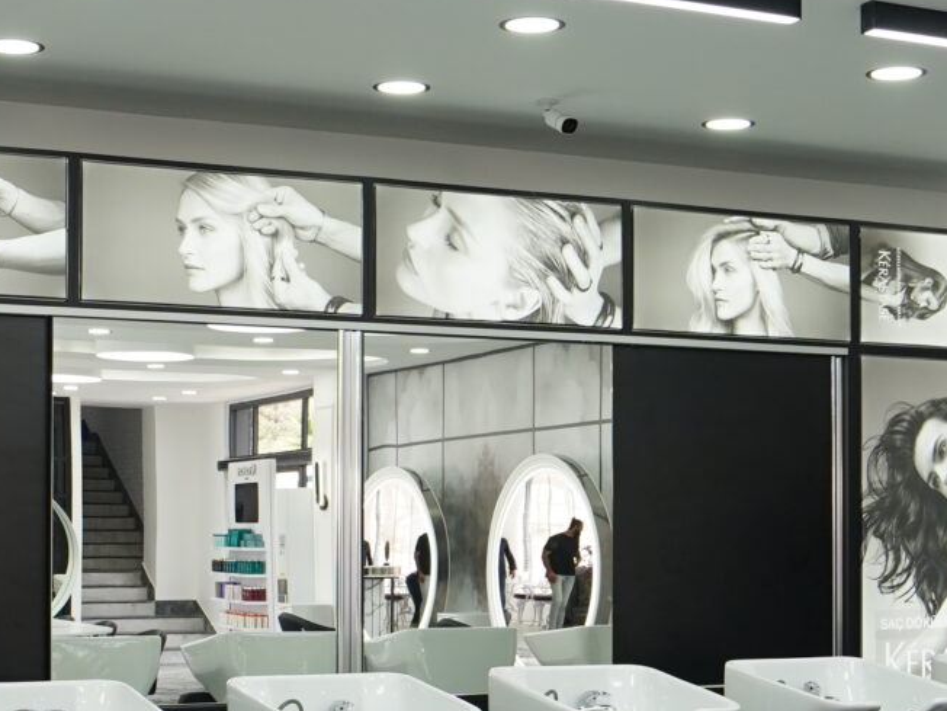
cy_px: 499
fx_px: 1860
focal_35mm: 68
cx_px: 401
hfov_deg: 28.5
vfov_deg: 21.5
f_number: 5.6
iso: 500
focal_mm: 18
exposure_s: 1/100
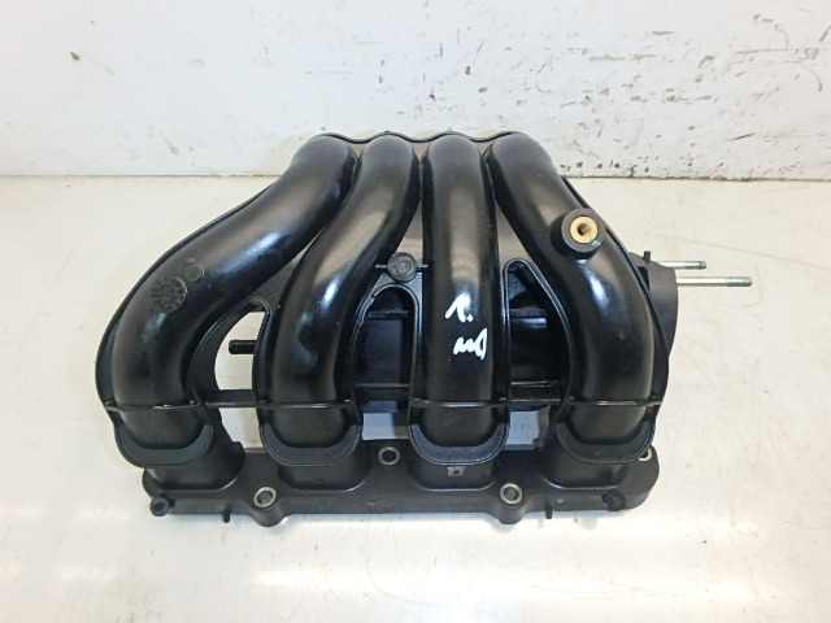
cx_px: 416
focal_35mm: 21
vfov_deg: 63.4
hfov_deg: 79.0
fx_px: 504
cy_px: 312
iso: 500
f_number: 6
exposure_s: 1/30
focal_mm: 3.7
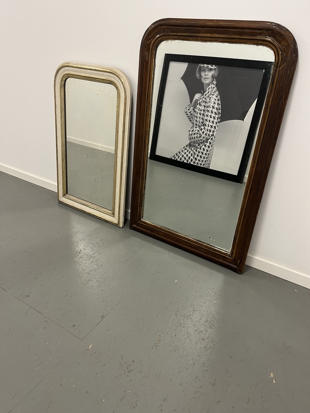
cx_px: 155
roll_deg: -2.8
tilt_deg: -29.6
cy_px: 206
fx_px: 310
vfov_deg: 67.3
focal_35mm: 26
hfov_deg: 53.1
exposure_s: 1/50
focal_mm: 5.1
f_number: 1.6
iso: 100
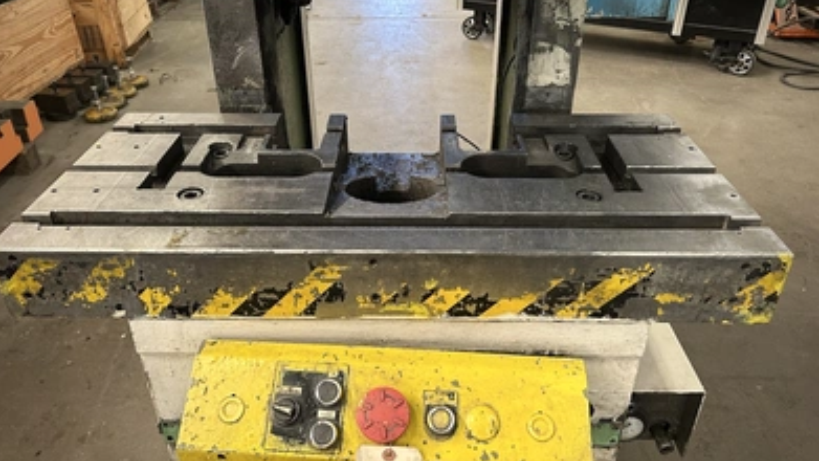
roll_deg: +1.2
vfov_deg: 40.1
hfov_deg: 66.1
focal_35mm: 29
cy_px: 205
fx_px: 630
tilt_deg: -30.8
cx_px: 402
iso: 200
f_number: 1.5
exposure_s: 1/60
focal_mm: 5.7
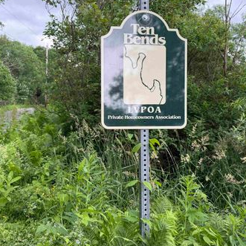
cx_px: 109
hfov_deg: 51.0
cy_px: 119
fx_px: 257
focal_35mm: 32
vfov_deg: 51.1
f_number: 1.78
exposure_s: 1/365
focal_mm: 6.76
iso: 100
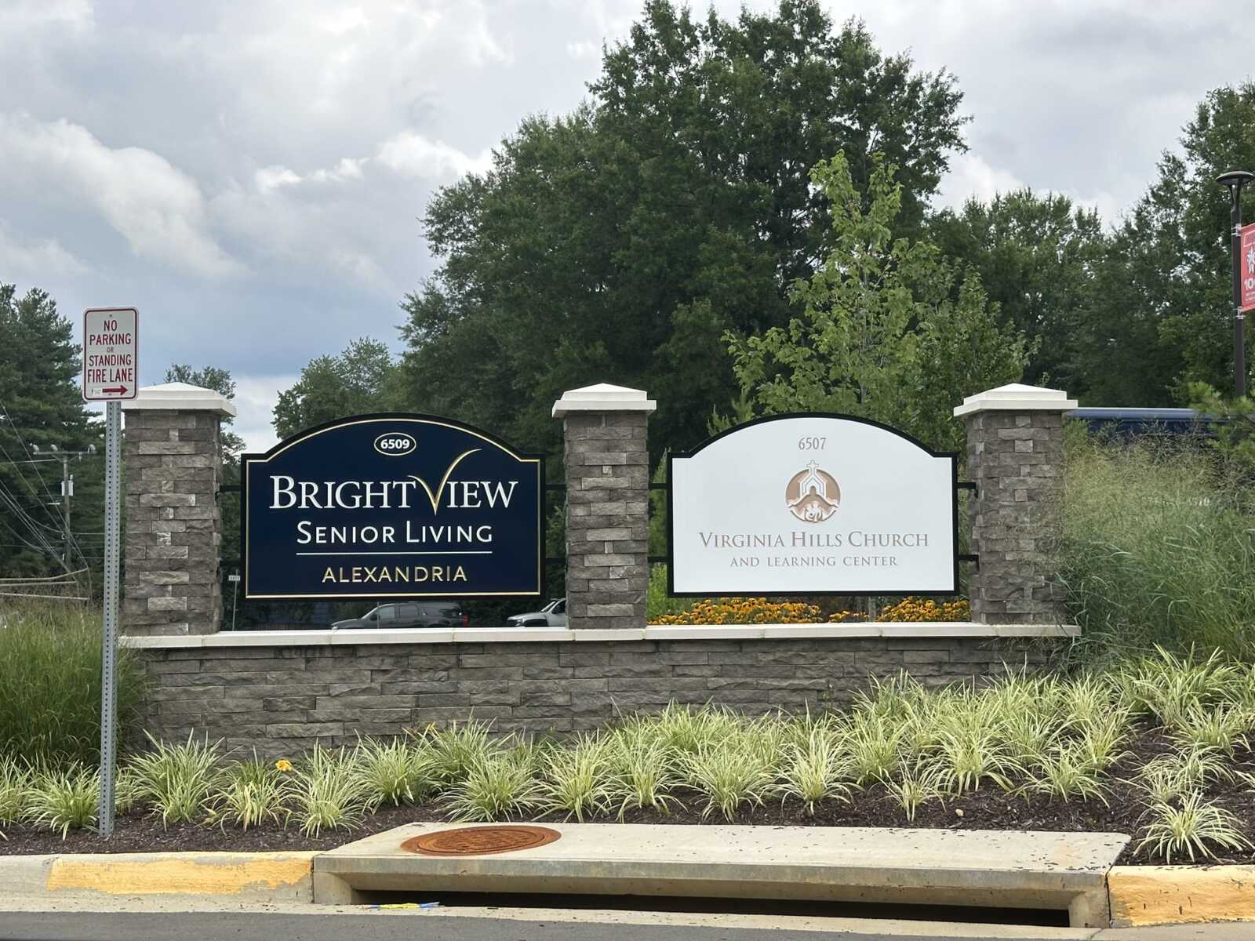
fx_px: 1740
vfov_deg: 30.3
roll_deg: -0.3
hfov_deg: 39.7
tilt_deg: +3.5
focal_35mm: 48
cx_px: 628
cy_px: 470
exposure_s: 1/2890
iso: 64
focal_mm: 6.86
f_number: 1.78
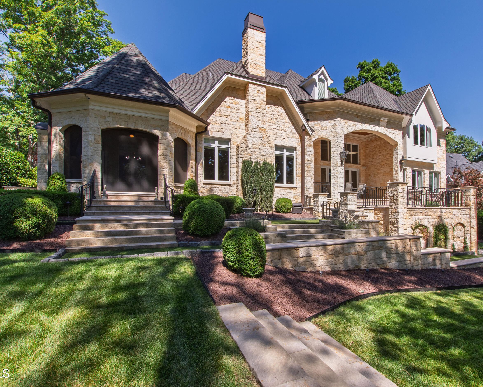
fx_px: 257
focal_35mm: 18
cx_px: 286
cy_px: 186
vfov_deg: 73.8
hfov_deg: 85.5
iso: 160
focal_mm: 10
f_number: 8
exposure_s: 1/320
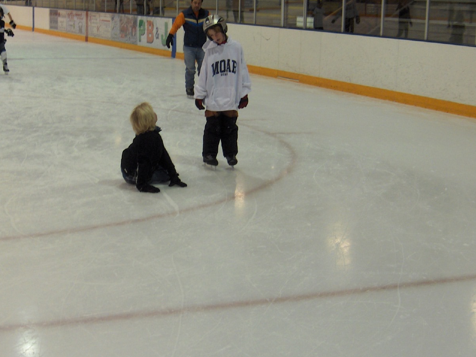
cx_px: 166
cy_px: 178
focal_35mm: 66
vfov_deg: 22.3
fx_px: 908
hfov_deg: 29.2
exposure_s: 1/64.4
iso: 115
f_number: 2.8
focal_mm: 8
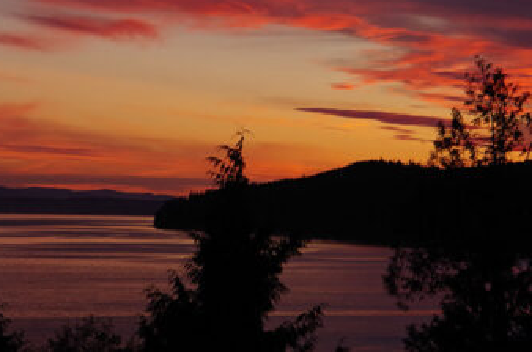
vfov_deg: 9.7
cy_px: 127
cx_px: 176
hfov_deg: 14.6
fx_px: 2080
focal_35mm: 141
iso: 800
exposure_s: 1/100
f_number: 8
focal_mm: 53
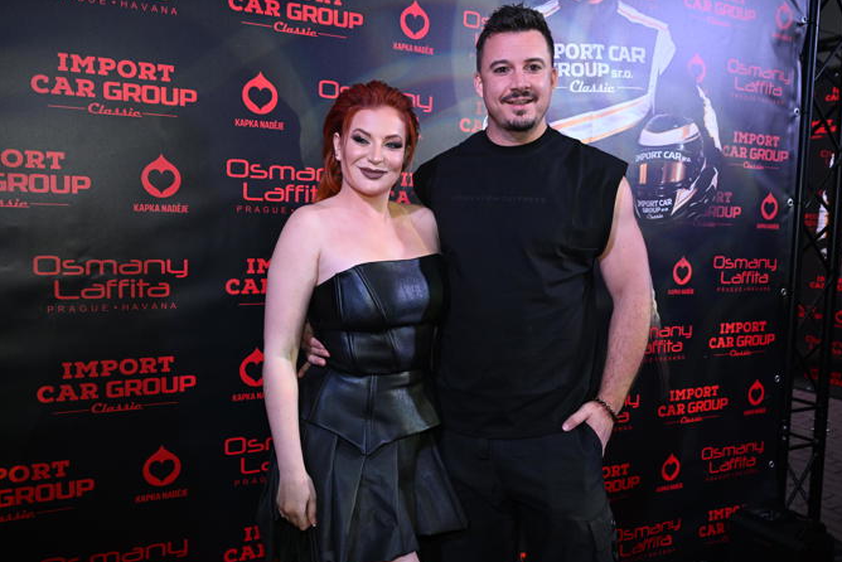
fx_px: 749
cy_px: 286
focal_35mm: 32
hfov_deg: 58.7
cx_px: 432
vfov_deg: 41.2
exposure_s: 1/160
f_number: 5
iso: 1600
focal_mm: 31
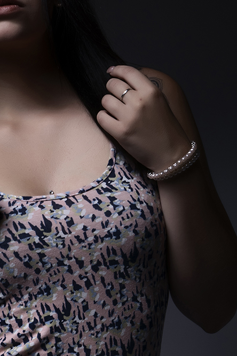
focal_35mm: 198
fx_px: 1957
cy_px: 274
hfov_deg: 6.9
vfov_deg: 10.4
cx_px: 49
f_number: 14
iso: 100
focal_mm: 55
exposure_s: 1/200
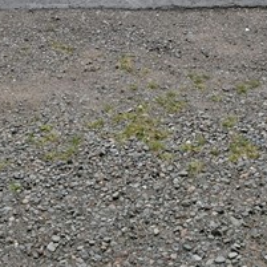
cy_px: -183
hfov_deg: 22.2
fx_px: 681
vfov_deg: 18.4
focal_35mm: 78
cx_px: 114
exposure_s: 1/250
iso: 250
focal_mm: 17
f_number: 5.6
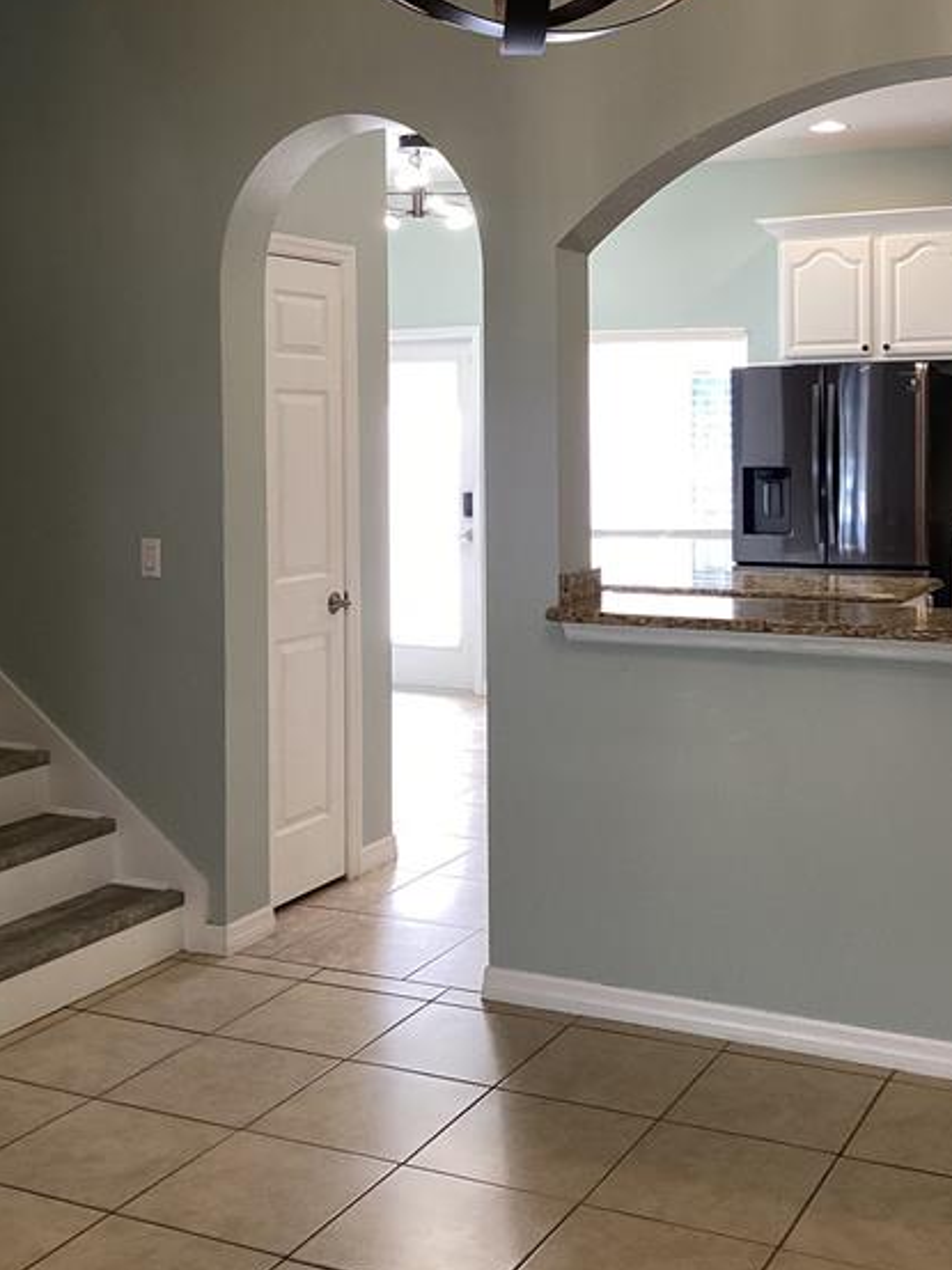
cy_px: 452
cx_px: 583
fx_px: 1578
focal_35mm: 43
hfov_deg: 33.4
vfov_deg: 43.4
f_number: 2.4
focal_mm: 3.3
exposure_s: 1/60
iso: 80
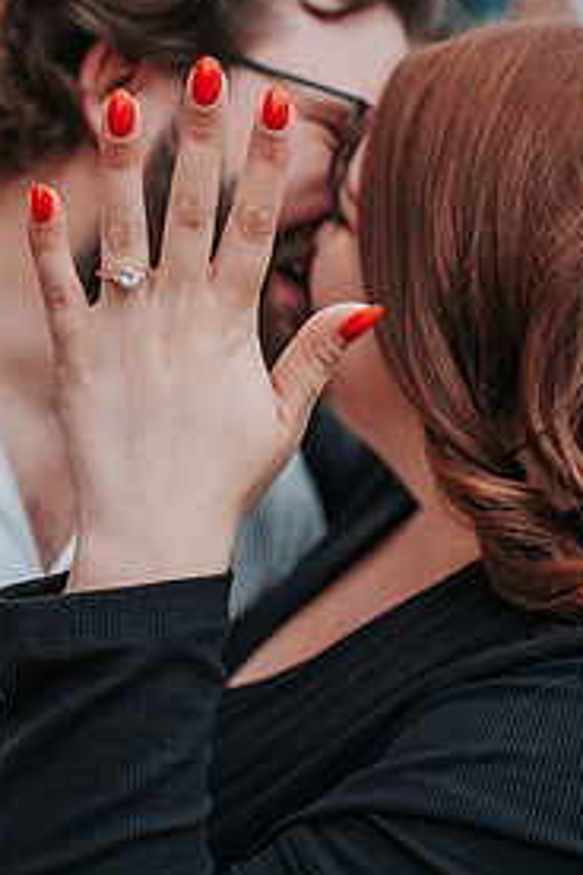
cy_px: 336
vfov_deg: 34.9
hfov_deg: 23.7
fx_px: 1385
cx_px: 190
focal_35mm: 57
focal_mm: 35
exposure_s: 1/250
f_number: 3.2
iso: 220
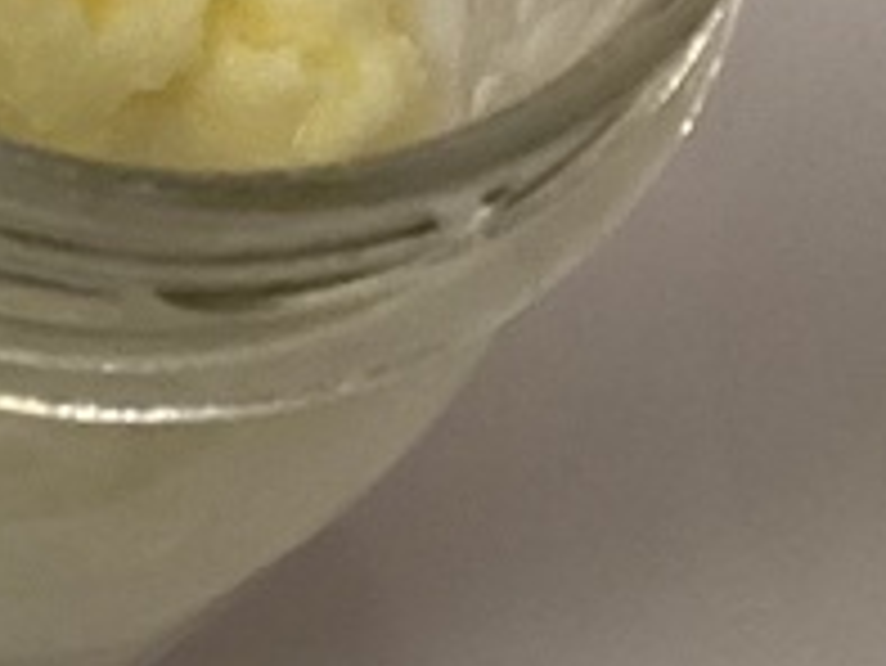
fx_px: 4123
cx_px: -1061
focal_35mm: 161
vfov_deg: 8.9
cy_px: -482
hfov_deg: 10.8
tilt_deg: -64.9
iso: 250
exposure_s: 1/60
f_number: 2.4
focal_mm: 3.3
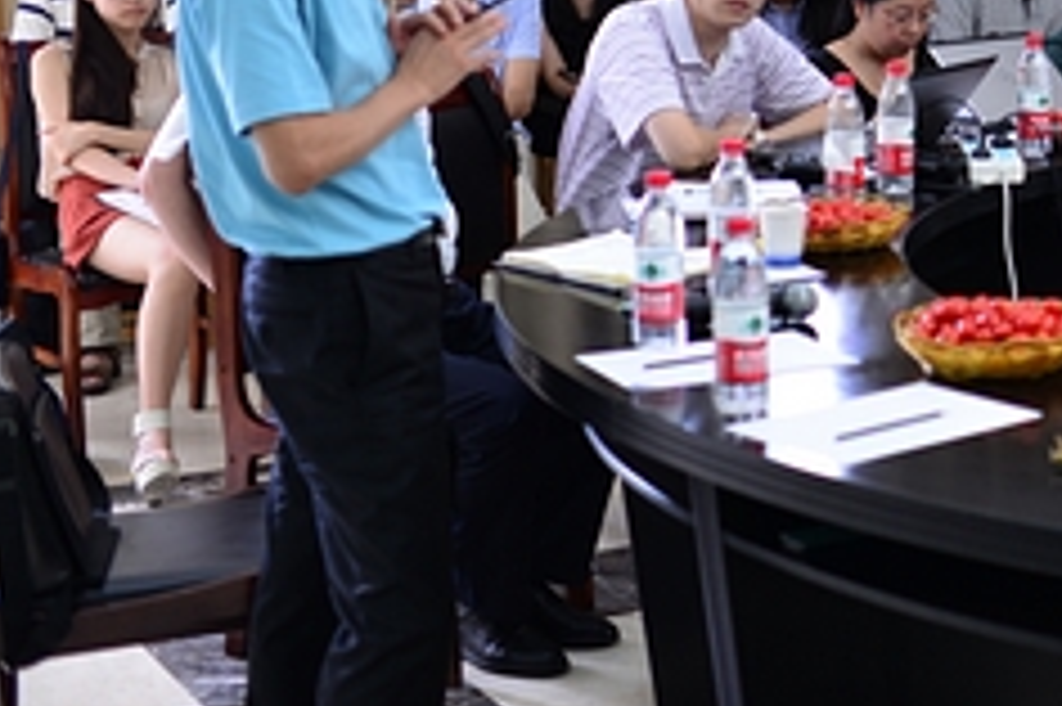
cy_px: -40
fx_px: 2624
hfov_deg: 21.1
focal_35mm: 89
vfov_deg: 15.0
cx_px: 1314
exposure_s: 1/40
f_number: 2.2
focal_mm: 35
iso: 180
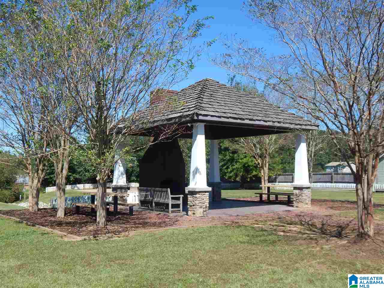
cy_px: 144
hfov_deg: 49.0
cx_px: 192
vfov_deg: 37.7
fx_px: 422
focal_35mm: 38
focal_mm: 6.8
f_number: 3.4
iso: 125
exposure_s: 1/1000
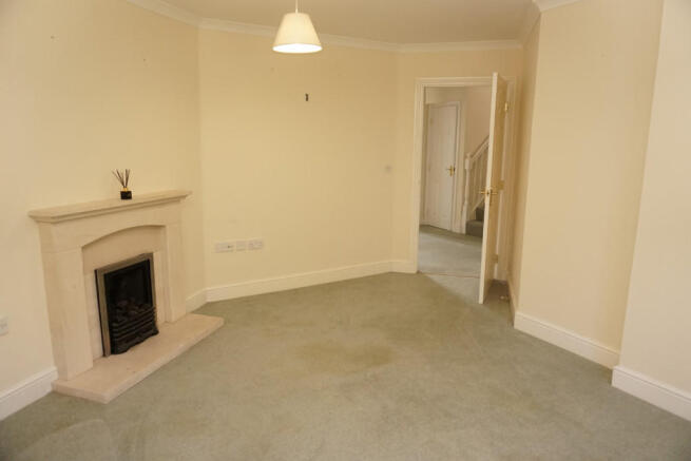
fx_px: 461
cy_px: 230
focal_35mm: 24
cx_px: 346
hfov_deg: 73.7
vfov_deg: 53.2
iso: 1000
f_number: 4
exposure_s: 1/160
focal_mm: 16
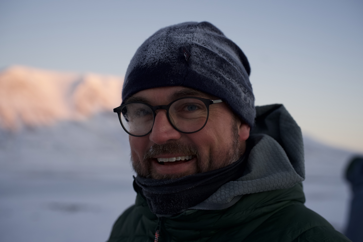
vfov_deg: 27.0
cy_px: 121
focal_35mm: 50
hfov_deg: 39.6
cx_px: 182
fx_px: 504
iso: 500
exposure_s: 1/800
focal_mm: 50
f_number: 2.8
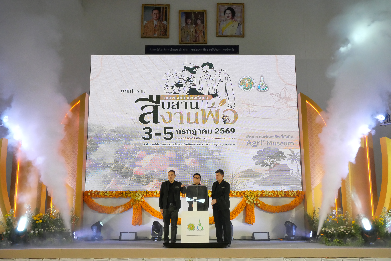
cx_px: 196
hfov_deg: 54.4
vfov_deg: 37.9
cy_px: 130
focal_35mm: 35
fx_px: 380
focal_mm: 17
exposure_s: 1/320
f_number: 8
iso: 2500
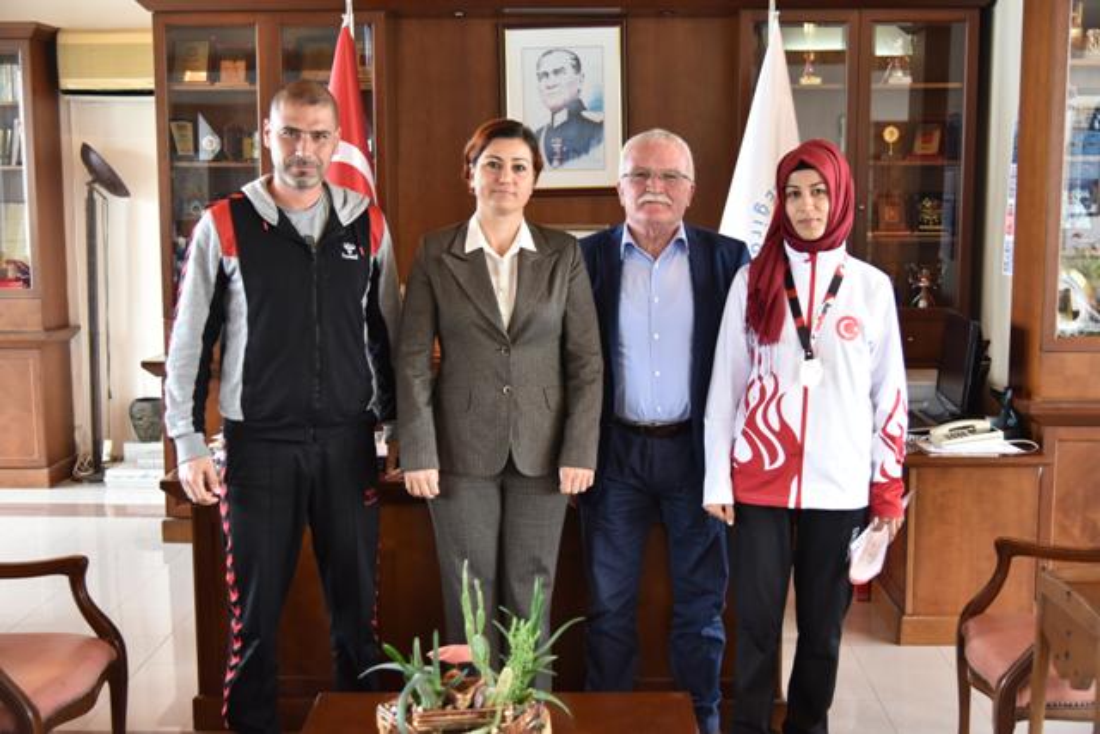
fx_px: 1406
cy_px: 367
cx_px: 550
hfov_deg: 42.7
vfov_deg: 29.3
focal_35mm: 46
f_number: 4
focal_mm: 46
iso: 2000
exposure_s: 1/50
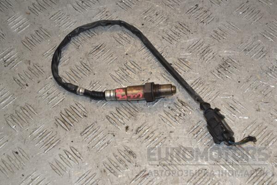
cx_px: 138
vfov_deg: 18.9
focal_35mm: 72
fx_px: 554
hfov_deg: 28.1
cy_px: 92
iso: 800
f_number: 10
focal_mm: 48
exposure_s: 1/200
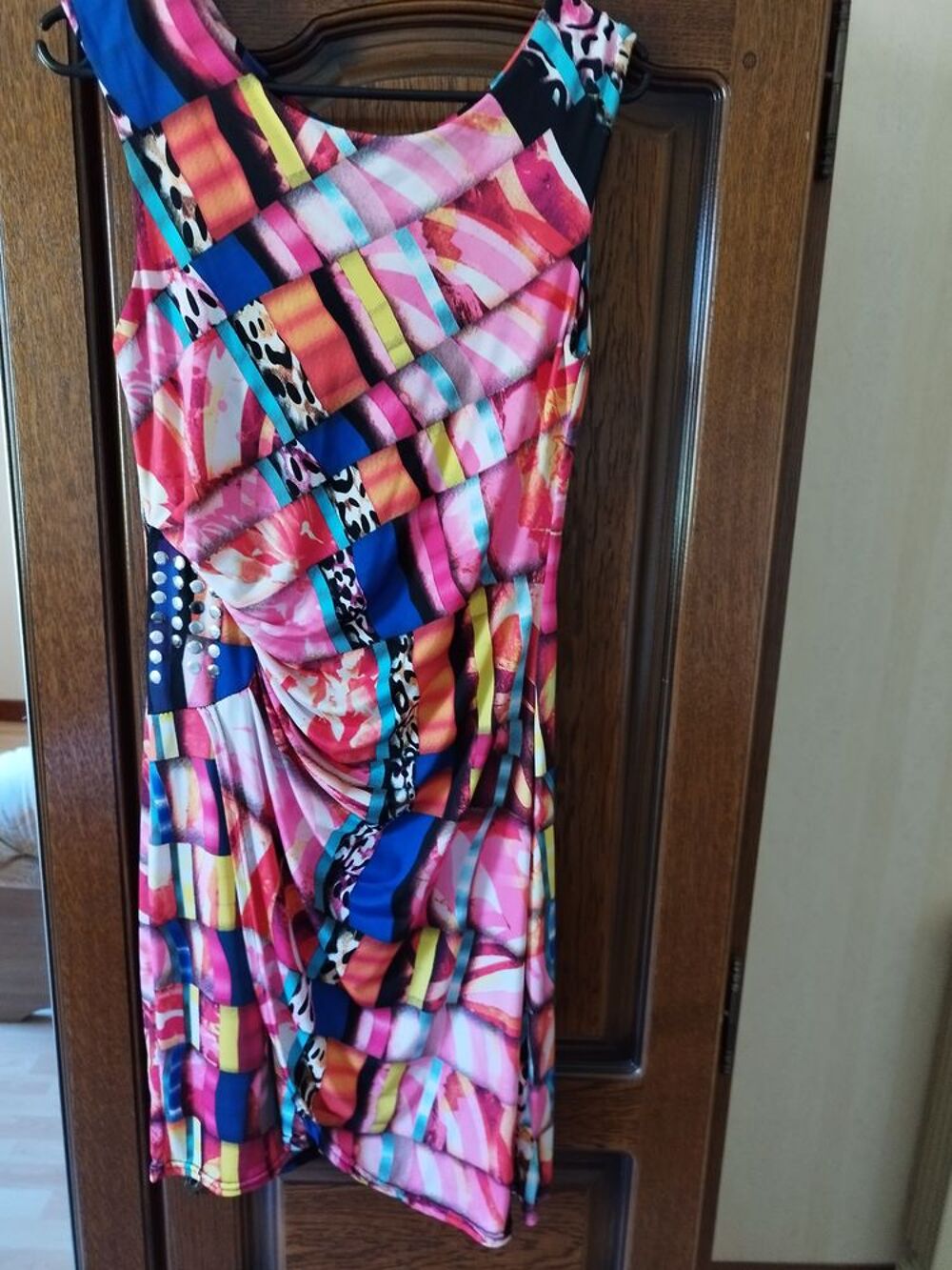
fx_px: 917
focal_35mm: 25
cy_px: 635
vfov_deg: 69.4
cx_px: 476
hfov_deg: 54.9
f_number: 1.89
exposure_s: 1/33.3
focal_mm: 5.95
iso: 690
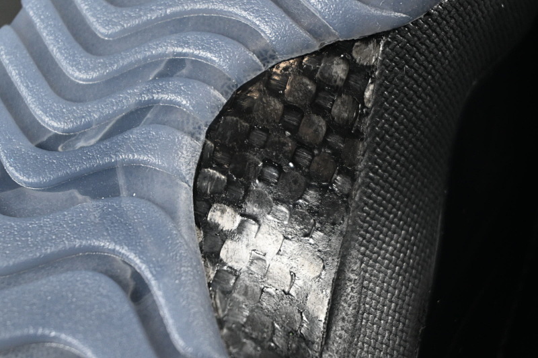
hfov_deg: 27.0
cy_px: 179
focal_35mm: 75
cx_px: 269
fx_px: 1121
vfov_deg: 18.2
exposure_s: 1/125
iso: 1100
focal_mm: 50
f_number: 6.3
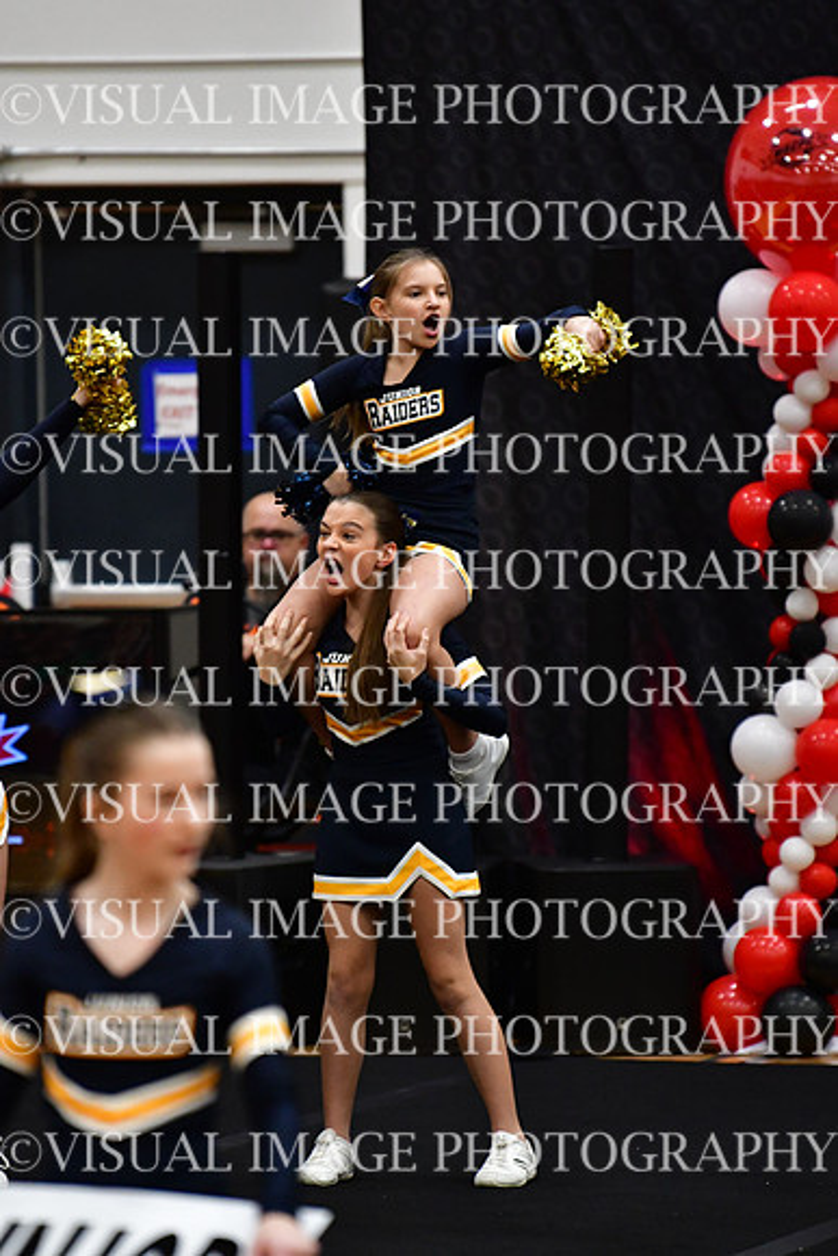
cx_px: 419
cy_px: 628
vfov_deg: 6.9
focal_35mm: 300
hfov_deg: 4.6
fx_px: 10468
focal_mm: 200
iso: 4000
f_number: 2.8
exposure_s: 1/800
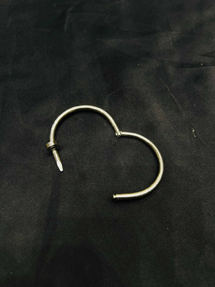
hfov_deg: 53.1
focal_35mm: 26
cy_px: 144
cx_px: 108
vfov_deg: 67.3
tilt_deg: -63.1
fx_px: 215
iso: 64
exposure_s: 1/101
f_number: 1.5
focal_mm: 5.7
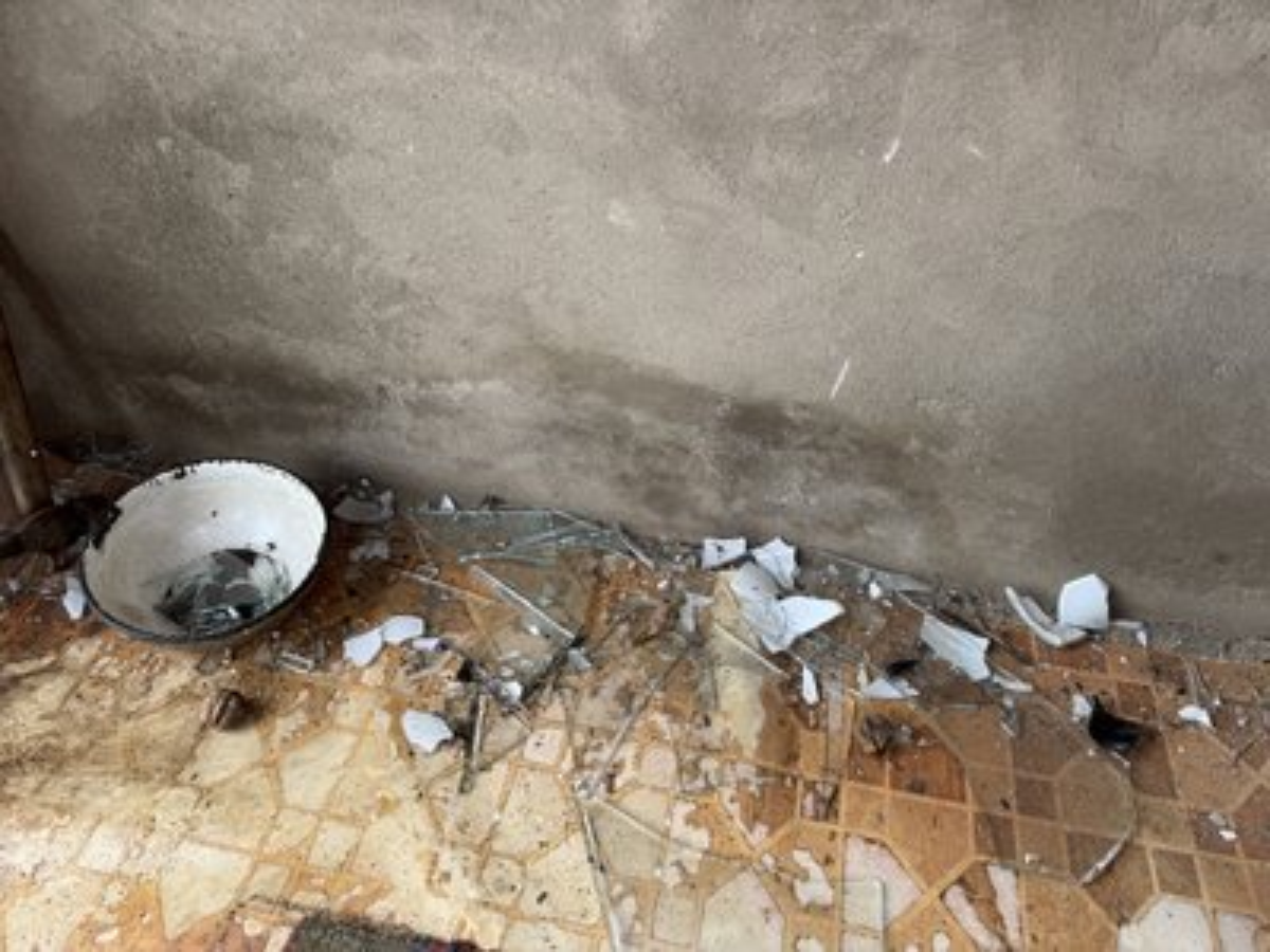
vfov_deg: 56.8
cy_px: 476
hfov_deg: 71.6
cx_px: 635
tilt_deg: -43.1
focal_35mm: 24
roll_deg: -2.8
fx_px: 881
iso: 80
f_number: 1.78
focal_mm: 6.76
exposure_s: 1/121
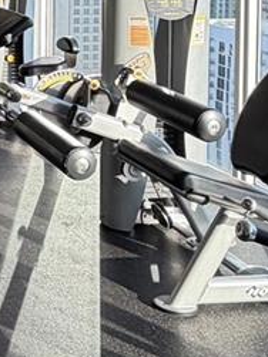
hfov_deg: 17.4
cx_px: -225
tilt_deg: -1.2
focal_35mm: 67
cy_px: -68
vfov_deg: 26.0
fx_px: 692
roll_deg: -0.2
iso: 80
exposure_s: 1/120
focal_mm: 2.22
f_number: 2.2
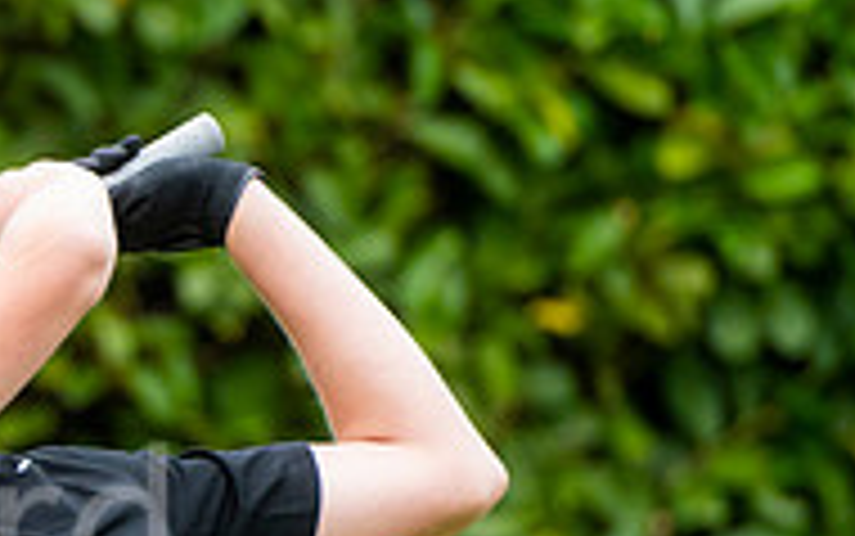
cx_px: -405
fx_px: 21730
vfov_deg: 1.4
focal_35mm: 932
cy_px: 565
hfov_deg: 2.3
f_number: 4
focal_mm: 200
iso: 800
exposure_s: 1/1600
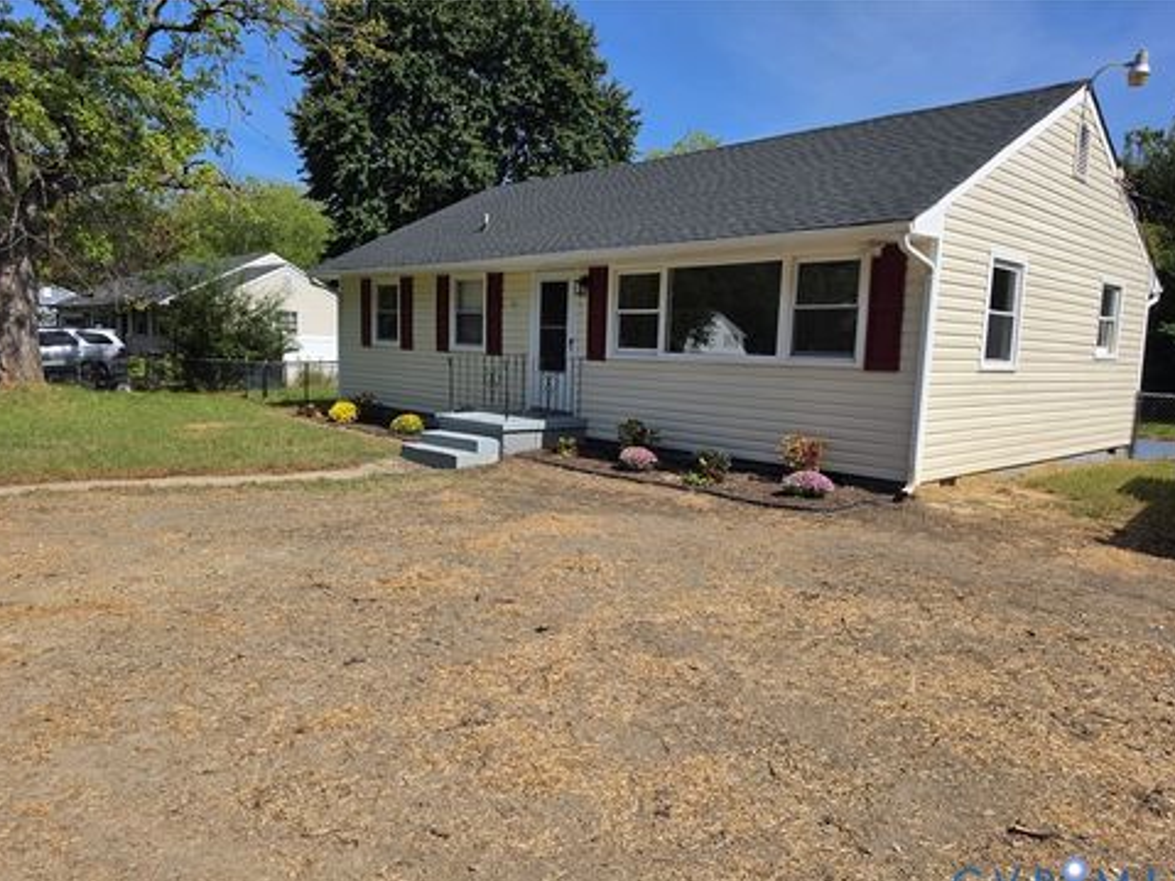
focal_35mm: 24
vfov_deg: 56.8
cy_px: 458
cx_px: 584
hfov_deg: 71.6
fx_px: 814
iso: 64
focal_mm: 6.5
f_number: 1.4
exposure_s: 1/7939
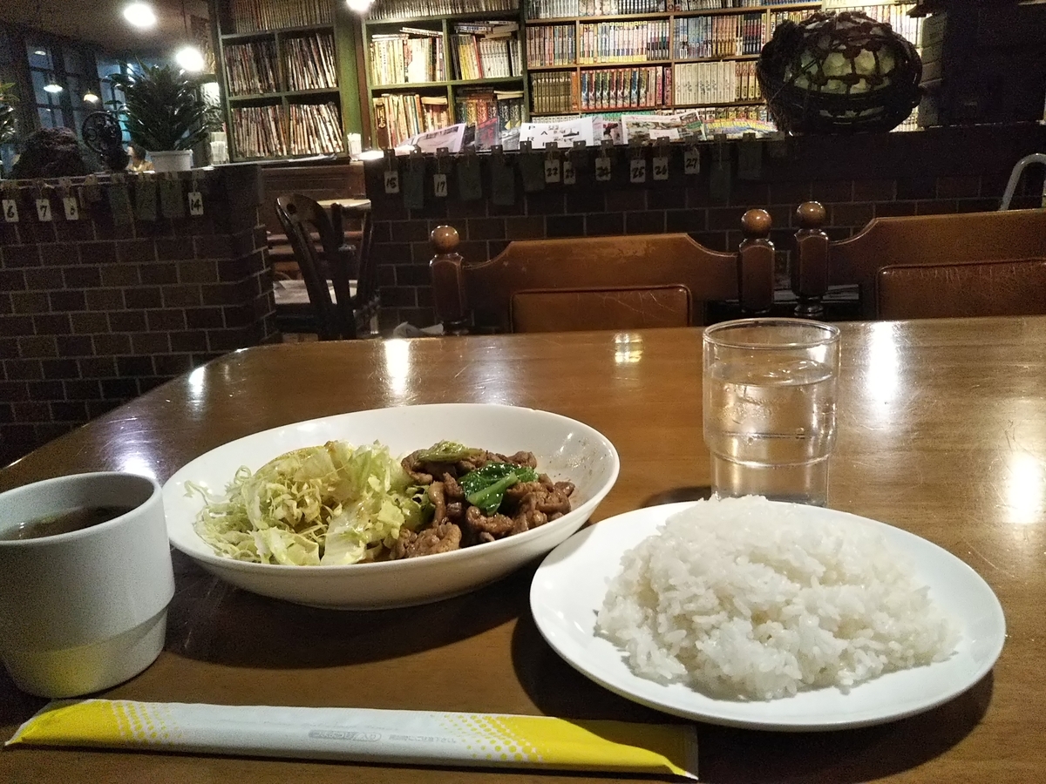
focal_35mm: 30
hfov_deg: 60.0
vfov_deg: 46.8
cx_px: 523
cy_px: 392
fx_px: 907
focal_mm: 4
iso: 320
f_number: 2.2
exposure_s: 1/30
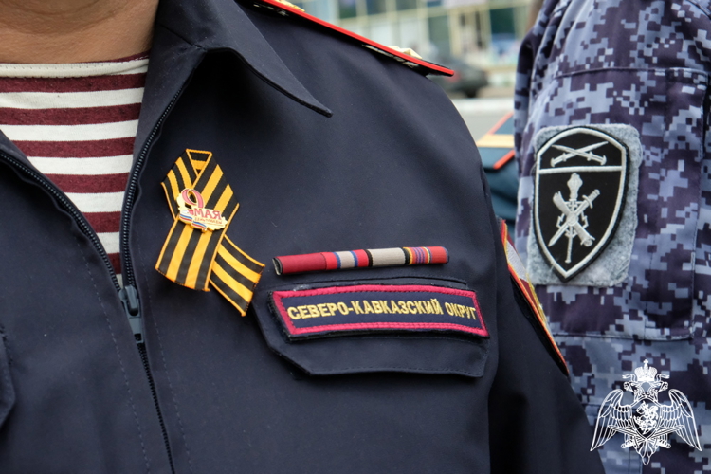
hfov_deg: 24.5
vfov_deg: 16.5
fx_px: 1639
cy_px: 237
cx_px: 356
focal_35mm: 83
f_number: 9
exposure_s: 1/1800
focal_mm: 55
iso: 4000
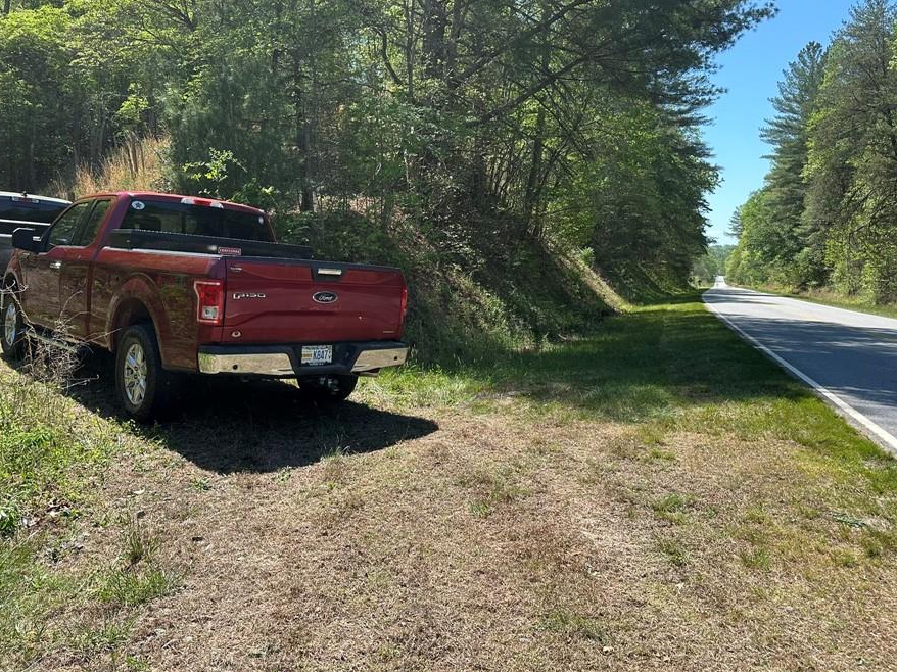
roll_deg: +0.2
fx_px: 725
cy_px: 293
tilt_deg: -2.1
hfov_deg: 63.4
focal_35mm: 28
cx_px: 465
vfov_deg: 49.6
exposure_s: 1/2028
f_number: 1.78
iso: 80
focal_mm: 6.86
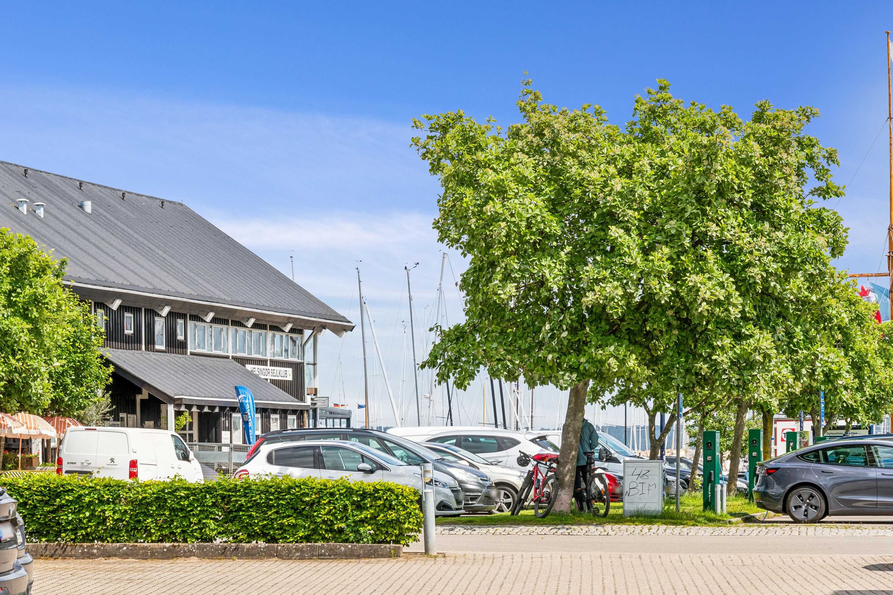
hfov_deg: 18.3
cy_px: 298
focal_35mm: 112
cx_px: 446
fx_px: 2778
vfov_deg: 12.2
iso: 140
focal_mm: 75
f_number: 13
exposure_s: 1/160
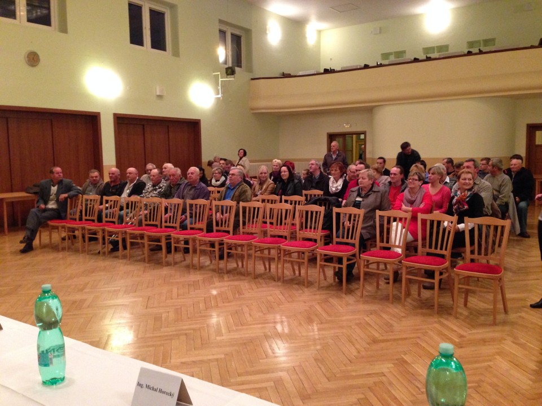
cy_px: 203
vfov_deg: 42.9
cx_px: 271
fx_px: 517
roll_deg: +1.0
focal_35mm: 33
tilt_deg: -5.8
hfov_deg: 55.4
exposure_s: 1/17
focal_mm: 4.12
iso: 400
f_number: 2.4
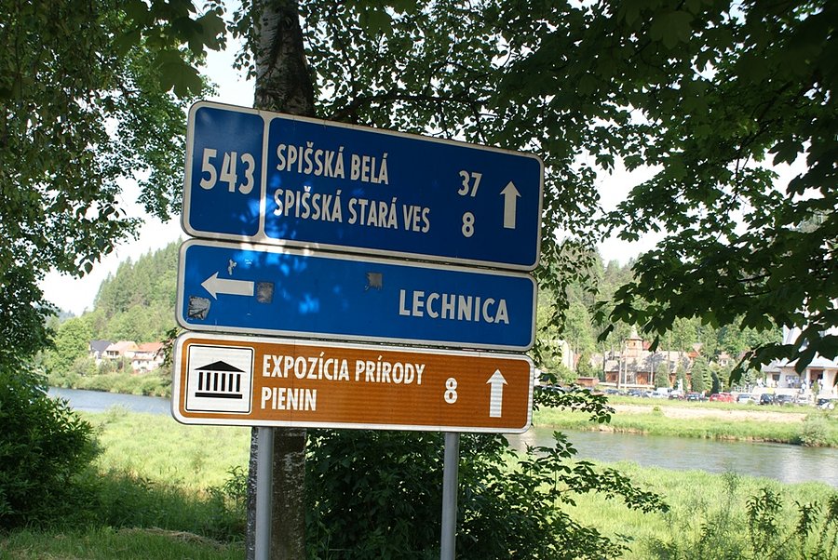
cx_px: 419
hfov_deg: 49.5
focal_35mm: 39
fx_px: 909
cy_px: 280
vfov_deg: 34.3
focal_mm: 26
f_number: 6.3
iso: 100
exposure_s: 1/100
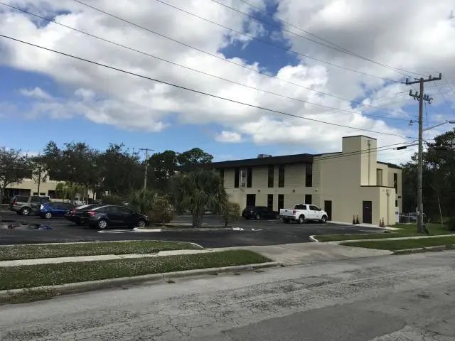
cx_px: 228
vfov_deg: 48.2
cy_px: 170
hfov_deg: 61.7
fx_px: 381
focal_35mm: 29
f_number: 2.2
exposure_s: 1/1637
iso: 25
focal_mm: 4.15
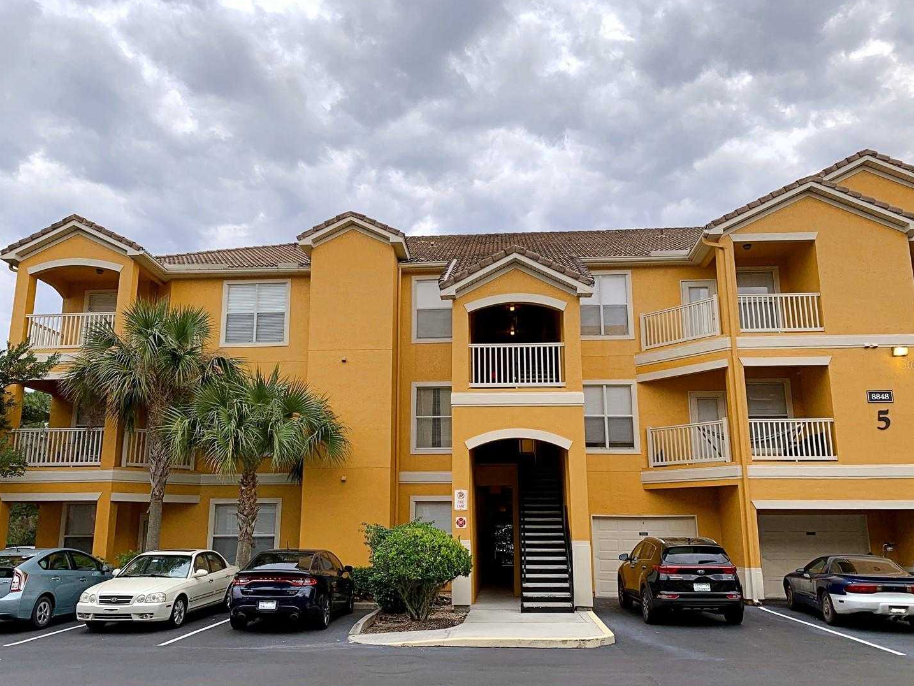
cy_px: 363
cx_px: 450
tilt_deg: +12.6
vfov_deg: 48.2
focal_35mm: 29
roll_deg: -0.9
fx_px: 766
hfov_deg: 61.6
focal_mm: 4.25
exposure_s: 1/147
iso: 25
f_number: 1.8
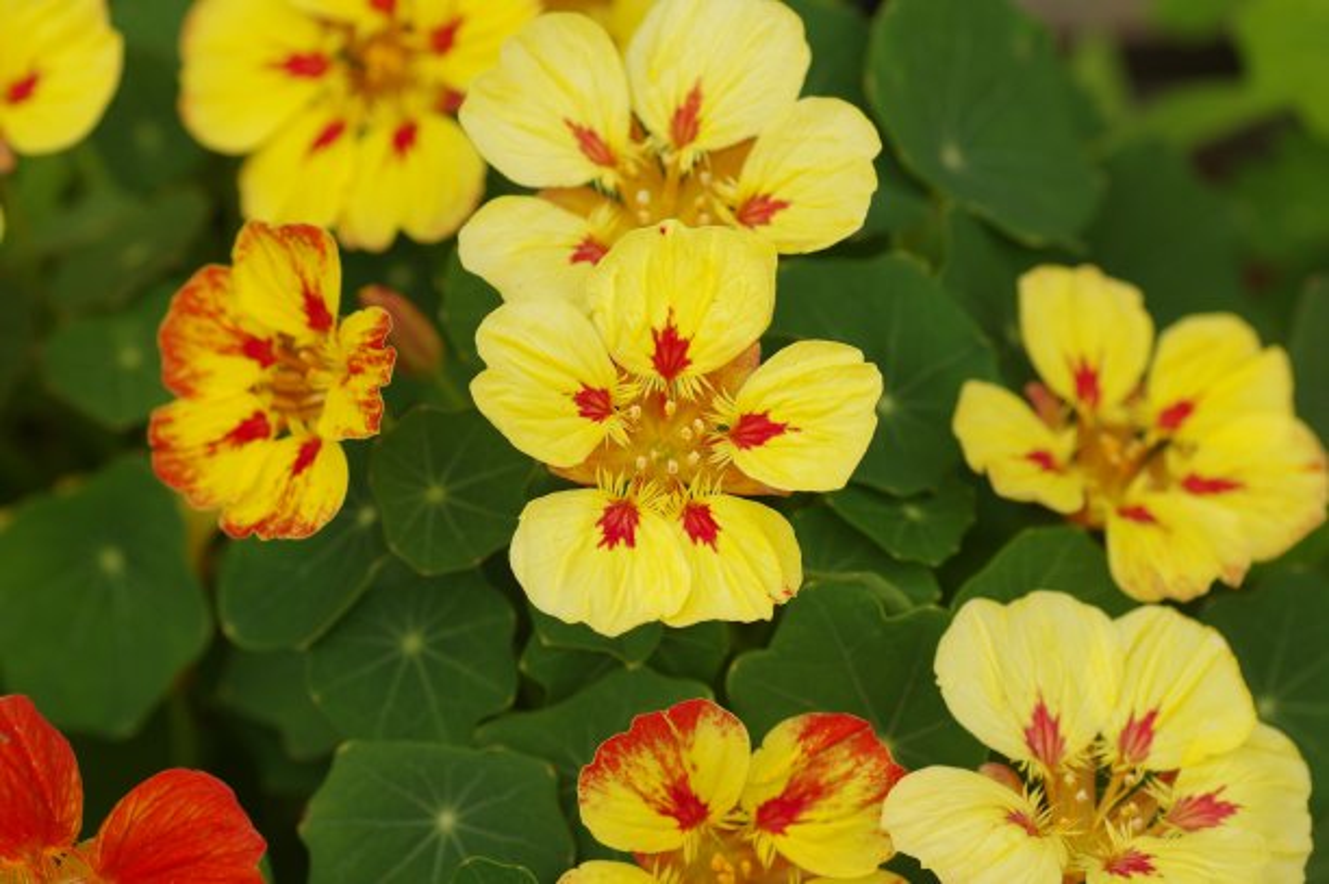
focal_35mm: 135
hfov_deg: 15.2
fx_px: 4980
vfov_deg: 10.1
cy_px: 442
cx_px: 664
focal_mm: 90
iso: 100
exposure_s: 1/250
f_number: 4.5
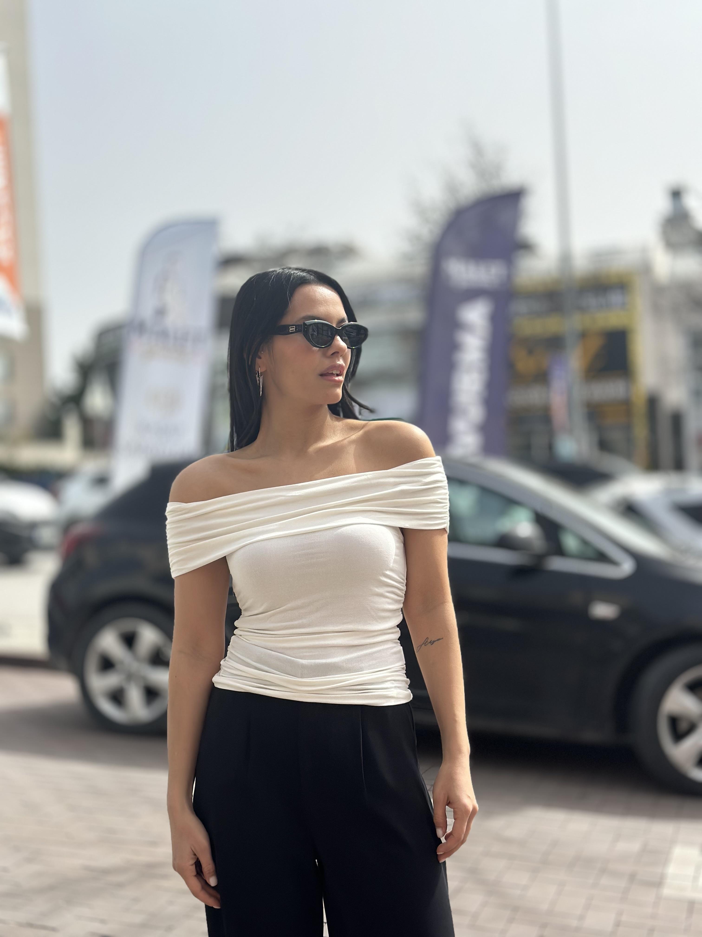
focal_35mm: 48
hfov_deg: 30.3
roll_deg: +2.3
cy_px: 468
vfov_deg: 39.7
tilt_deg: +1.1
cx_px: 351
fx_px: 1298
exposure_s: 1/5882
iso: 100
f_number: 1.78
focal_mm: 6.86
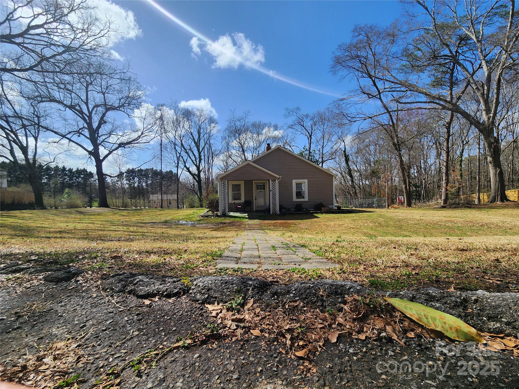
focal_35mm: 13
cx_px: 260
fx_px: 195
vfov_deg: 89.9
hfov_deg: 106.2
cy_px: 194
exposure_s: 1/2082
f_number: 2.2
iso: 50
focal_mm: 2.2
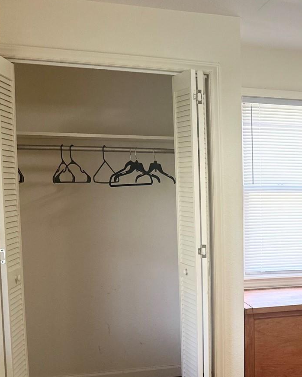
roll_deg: +1.1
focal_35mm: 55
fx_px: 614
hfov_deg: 25.3
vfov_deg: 33.7
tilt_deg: -5.8
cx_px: 347
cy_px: 265
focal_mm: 6.86
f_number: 1.78
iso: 200
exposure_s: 1/120
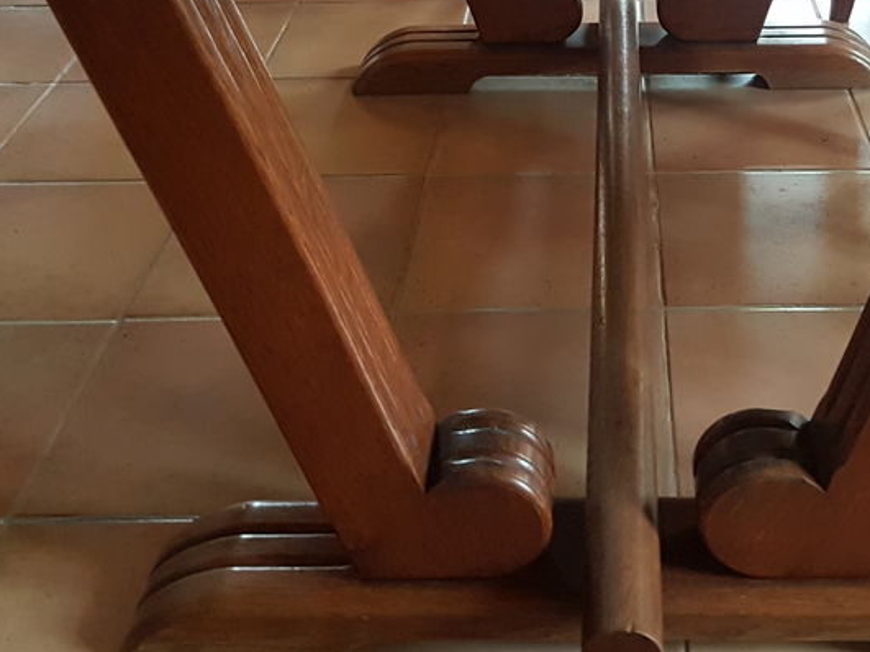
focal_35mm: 49
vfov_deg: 28.8
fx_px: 1231
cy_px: 105
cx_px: 613
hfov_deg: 38.3
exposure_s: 1/10
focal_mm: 4.2
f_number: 1.7
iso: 250
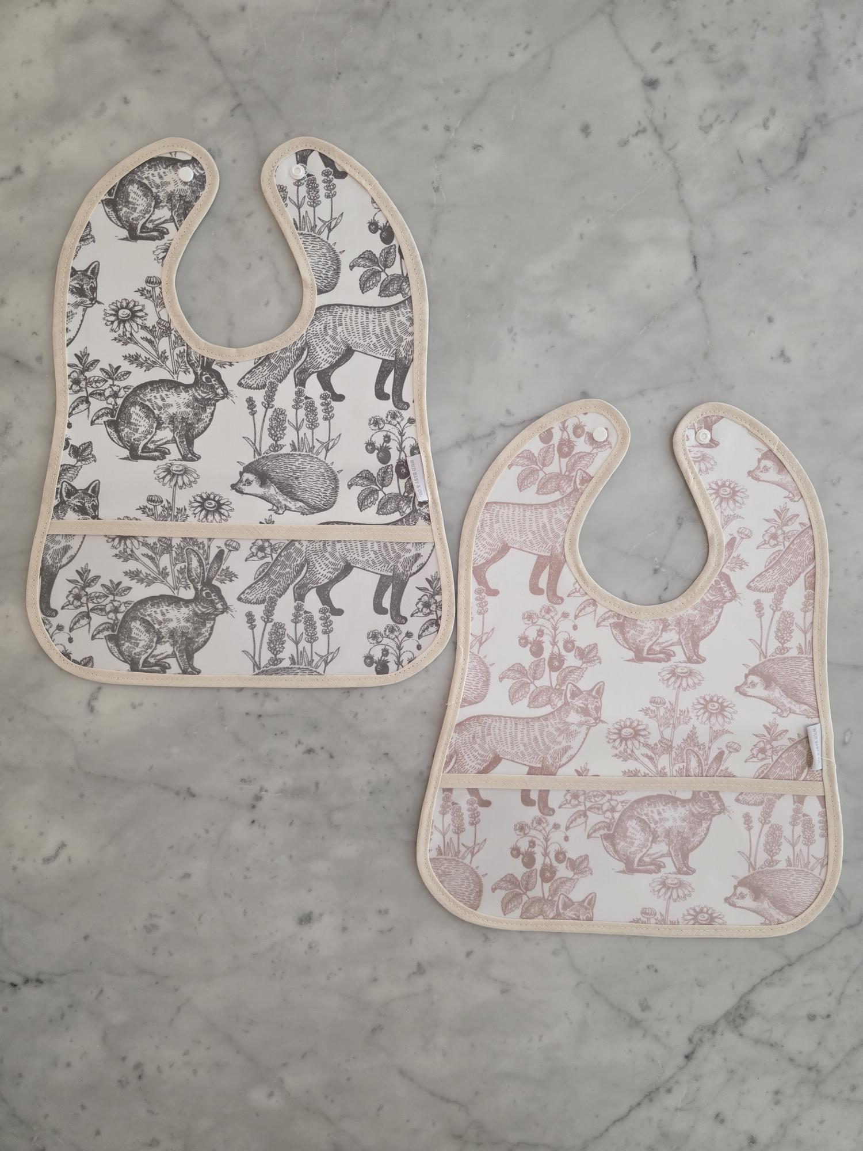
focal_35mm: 23
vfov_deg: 73.9
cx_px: 432
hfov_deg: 58.9
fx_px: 765
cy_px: 576
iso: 640
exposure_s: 1/100
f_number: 1.7
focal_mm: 6.3
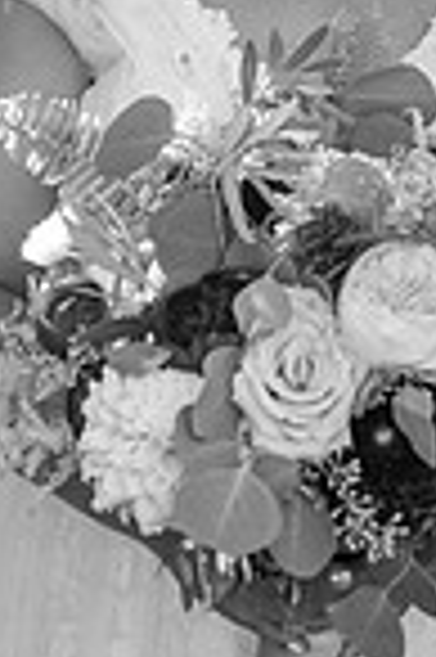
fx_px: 2695
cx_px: 391
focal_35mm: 148
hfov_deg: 9.2
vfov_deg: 13.6
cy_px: -68
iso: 640
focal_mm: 48
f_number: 4.5
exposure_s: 1/200
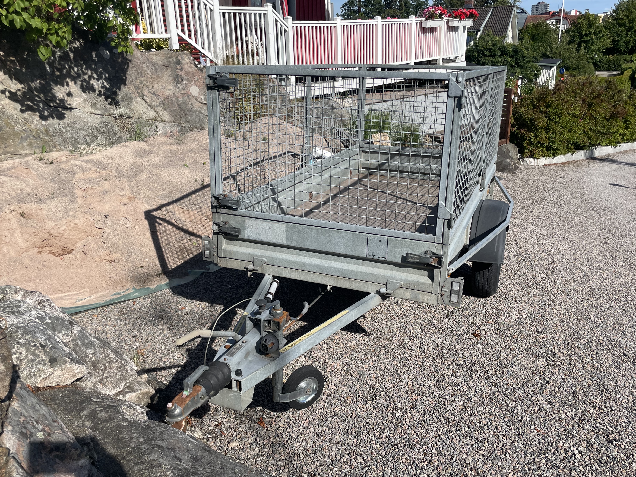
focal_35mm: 29
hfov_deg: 61.7
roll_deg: +2.4
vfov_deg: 48.1
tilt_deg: -16.0
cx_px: 317
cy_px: 212
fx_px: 533
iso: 32
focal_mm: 4.2
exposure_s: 1/4132
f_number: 1.6
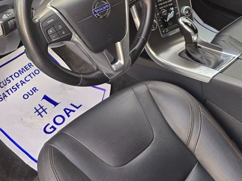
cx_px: 101
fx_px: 280
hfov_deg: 46.6
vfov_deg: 34.4
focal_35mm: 40
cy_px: 26
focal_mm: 6.3
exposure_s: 1/180
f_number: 1.7
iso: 160
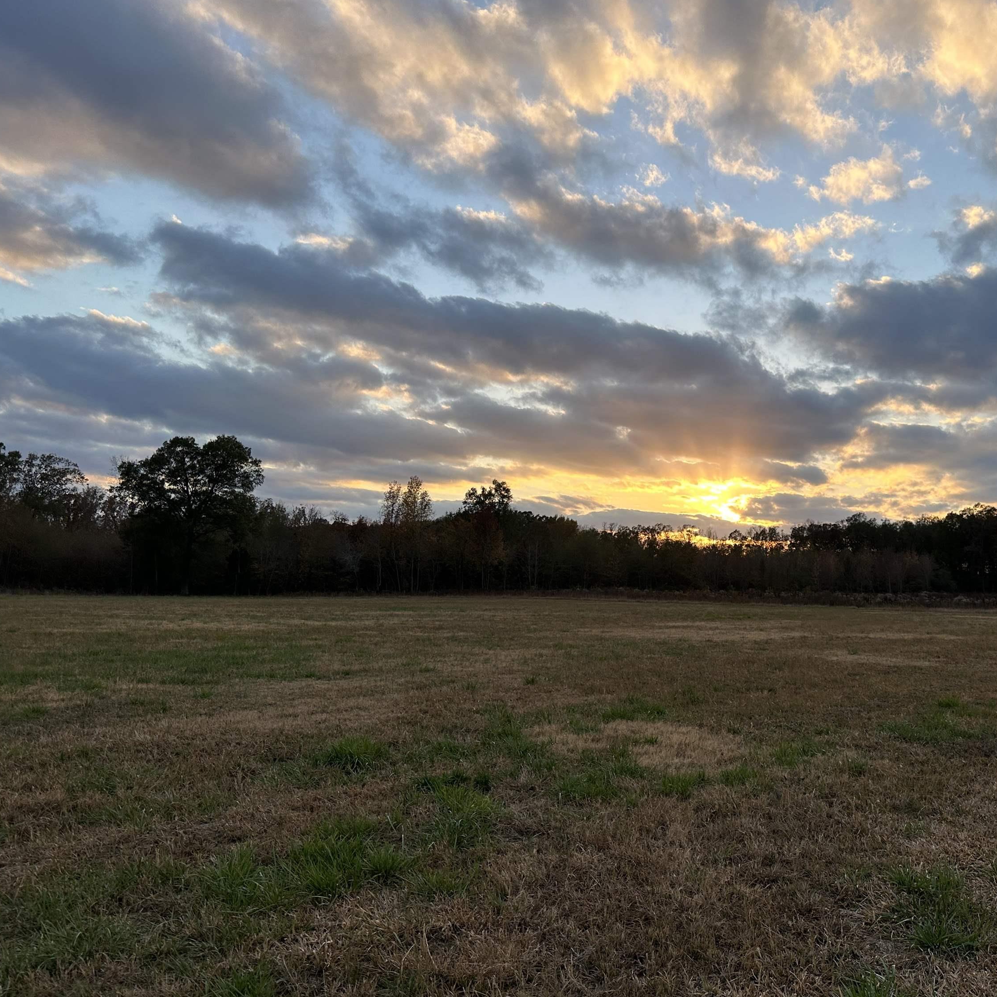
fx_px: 945
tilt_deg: +6.4
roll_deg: -1.5
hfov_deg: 54.6
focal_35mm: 29
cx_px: 655
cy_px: 493
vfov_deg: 55.6
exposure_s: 1/1321
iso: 80
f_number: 1.78
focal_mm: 6.86
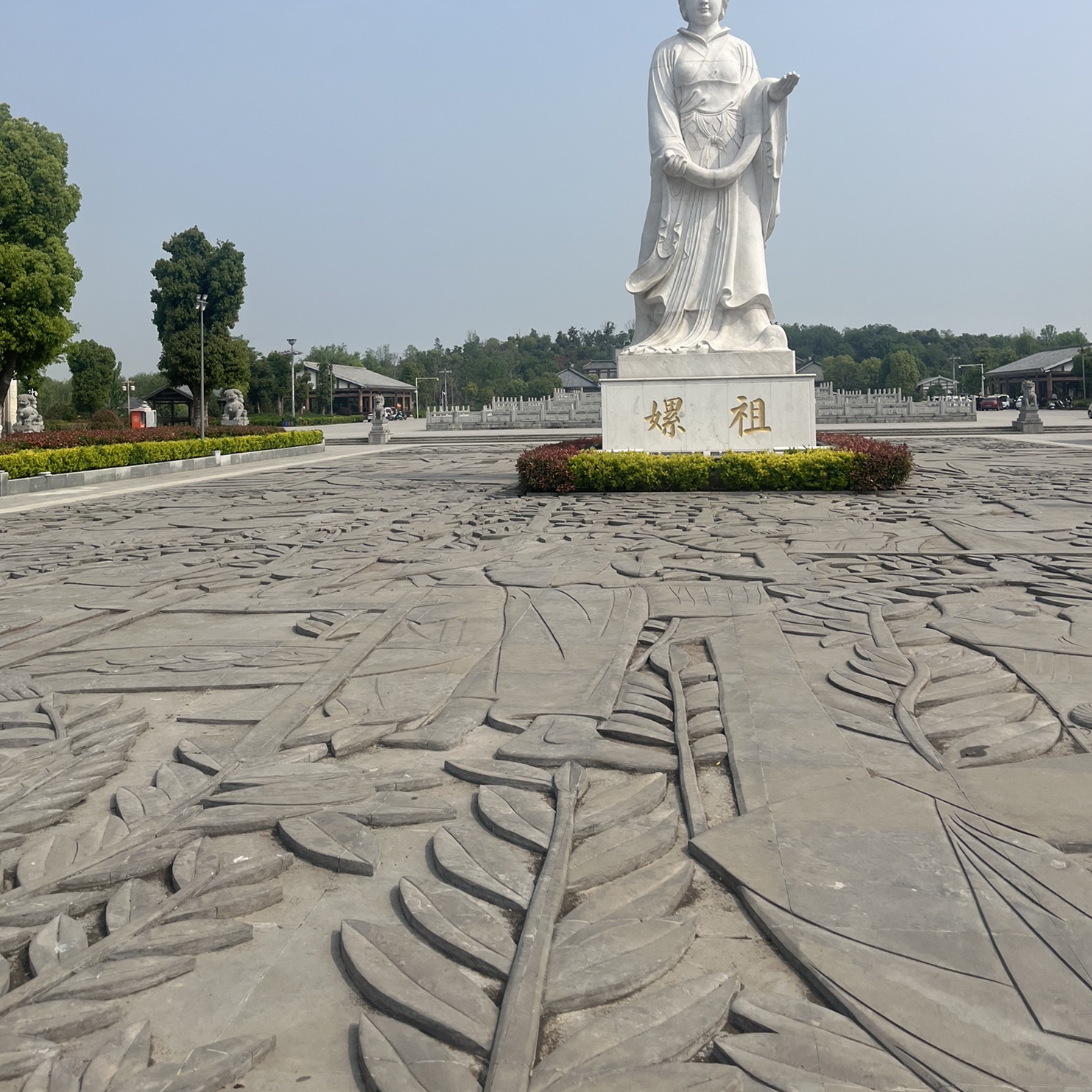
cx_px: 547
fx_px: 1106
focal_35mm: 31
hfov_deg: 52.5
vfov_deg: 51.6
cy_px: 372
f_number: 1.6
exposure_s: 1/6173
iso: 50
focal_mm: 5.1
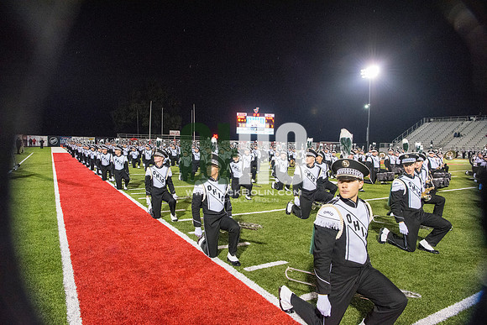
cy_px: 162
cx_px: 244
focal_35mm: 24
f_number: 5.6
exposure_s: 1/320
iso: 5000
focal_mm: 24
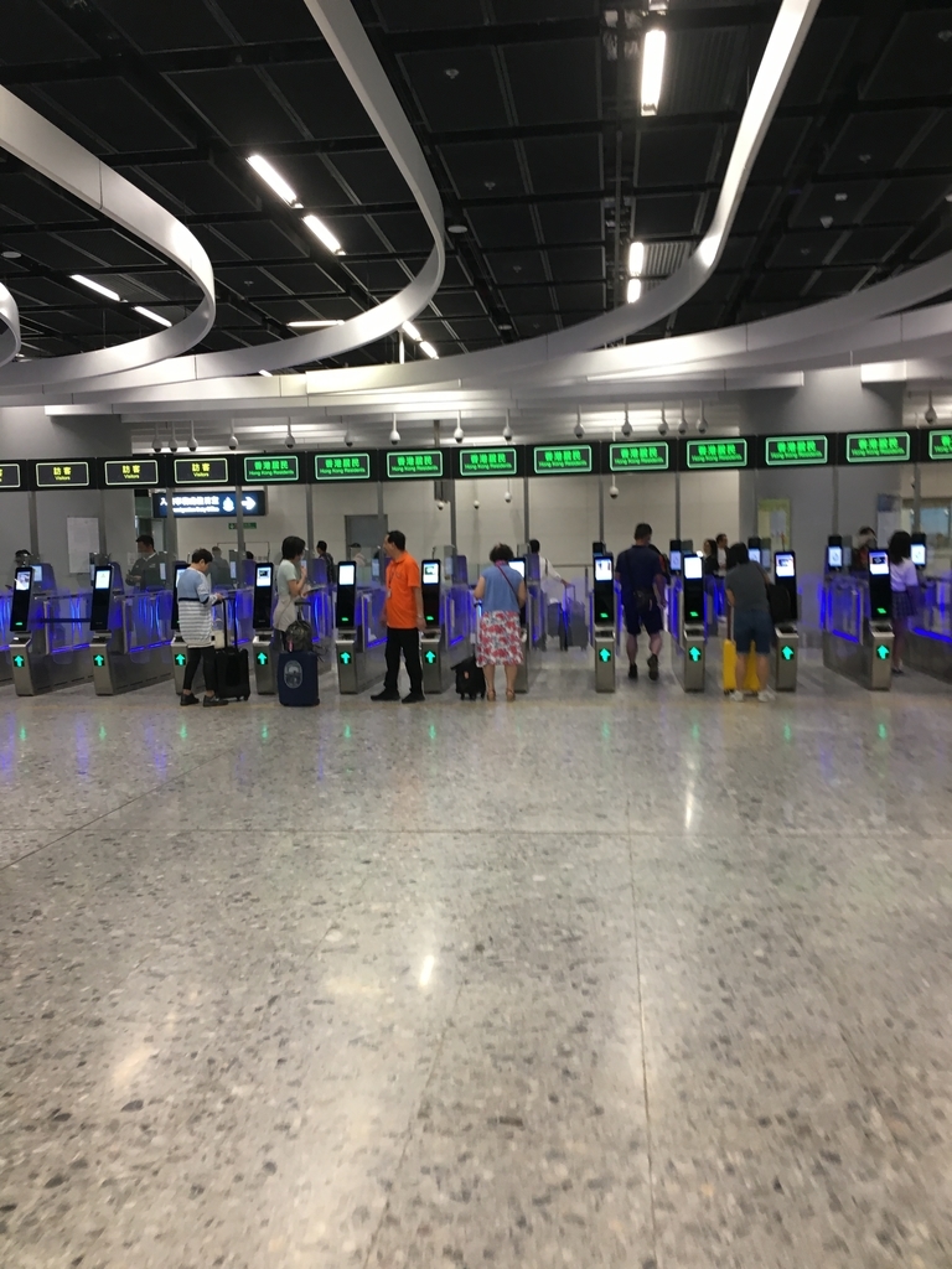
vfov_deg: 61.7
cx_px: 476
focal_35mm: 29
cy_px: 634
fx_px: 1063
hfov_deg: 48.2
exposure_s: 1/33
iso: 100
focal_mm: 4.15
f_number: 2.2
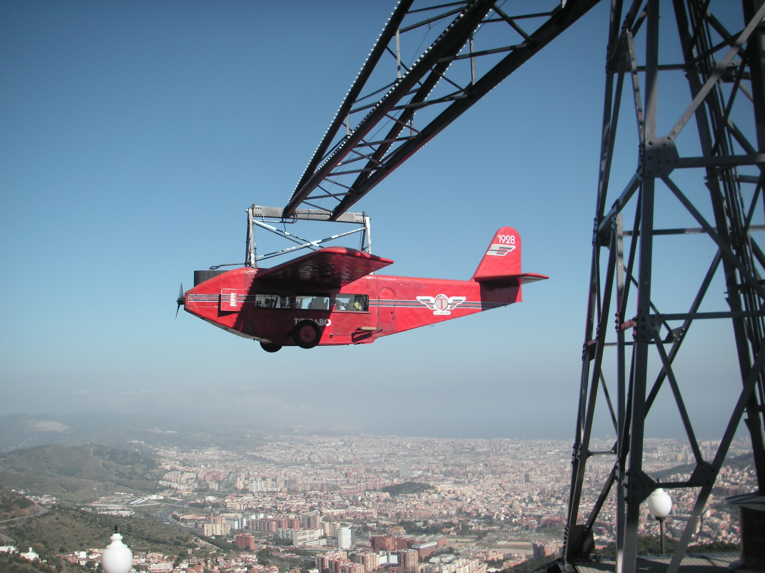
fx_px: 840
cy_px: 286
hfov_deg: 49.0
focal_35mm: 38
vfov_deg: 37.7
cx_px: 382
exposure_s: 1/750
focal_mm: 6.3
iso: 50
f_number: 3.3
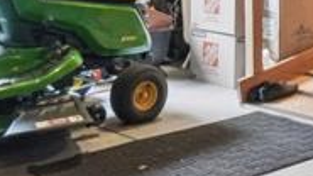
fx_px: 722
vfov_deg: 13.2
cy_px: -80
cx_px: 345
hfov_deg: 23.0
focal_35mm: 87
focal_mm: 10
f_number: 8
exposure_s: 1/30
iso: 3200
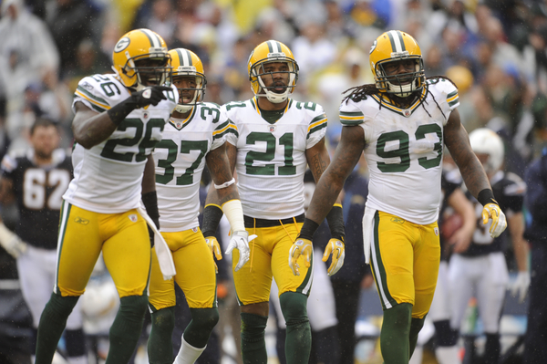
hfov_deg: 3.8
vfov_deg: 2.5
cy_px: 182
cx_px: 274
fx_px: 8350
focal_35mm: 550
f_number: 4
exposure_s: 1/1000
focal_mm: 550
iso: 800
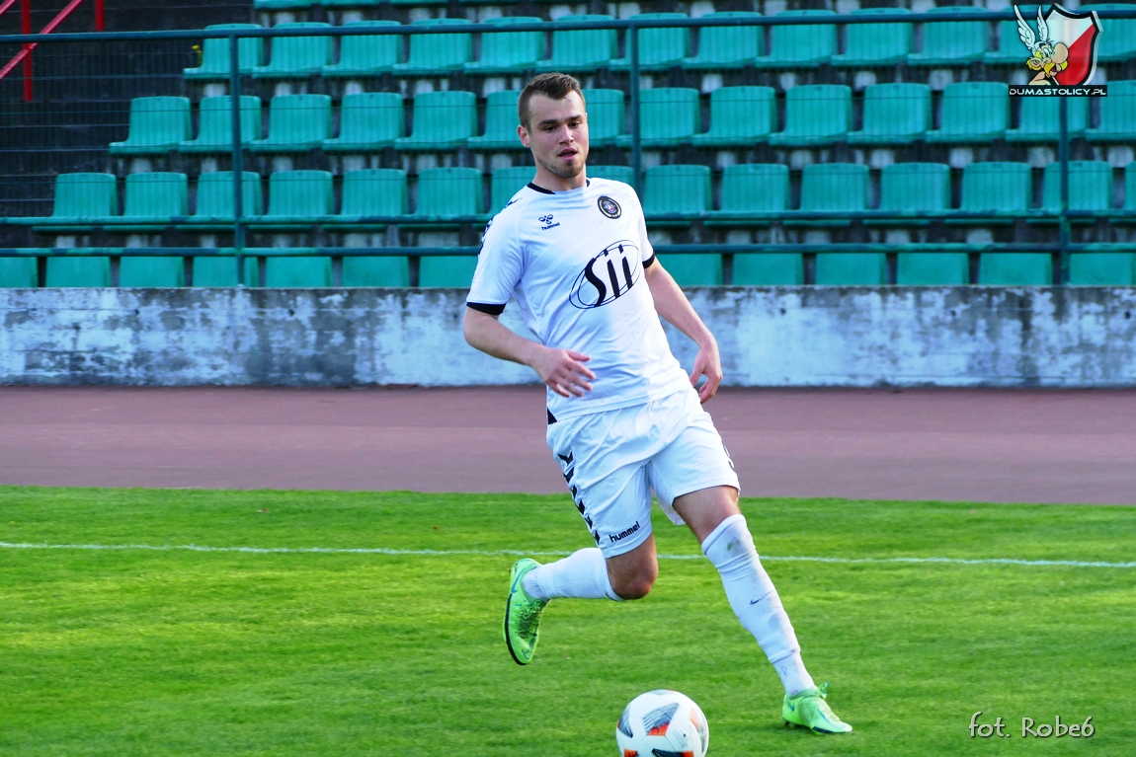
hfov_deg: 10.5
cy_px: 378
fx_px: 6185
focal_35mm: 196
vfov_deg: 7.0
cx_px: 568
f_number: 4
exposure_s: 1/500
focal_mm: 71.46
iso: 500
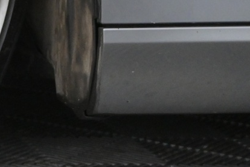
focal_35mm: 185
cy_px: -41
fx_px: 1284
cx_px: -194
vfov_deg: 7.4
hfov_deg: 10.5
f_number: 5
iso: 2500
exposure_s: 1/80
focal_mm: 31.5
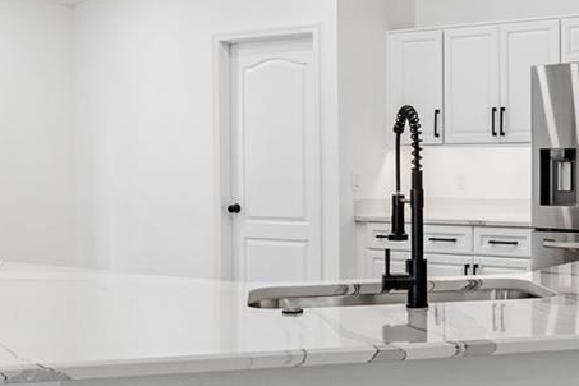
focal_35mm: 53
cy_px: 181
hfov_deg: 35.4
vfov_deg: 25.5
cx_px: 516
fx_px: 852
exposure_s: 1/10
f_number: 7.1
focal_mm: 10
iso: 100
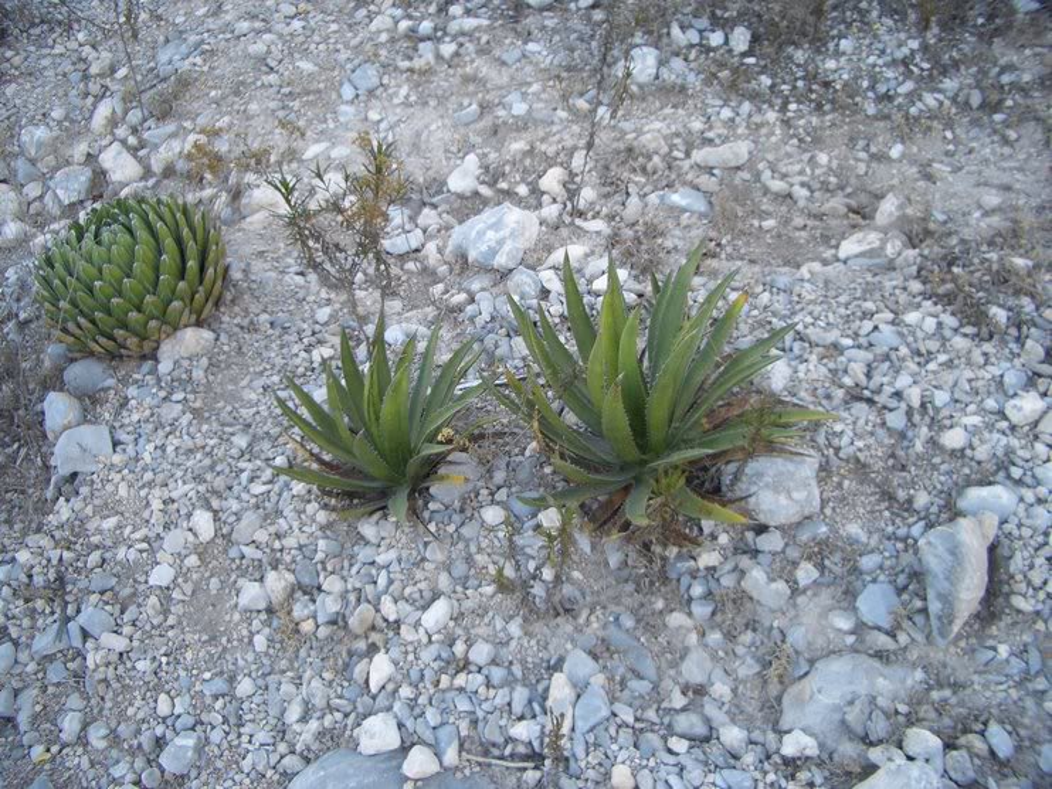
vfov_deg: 40.7
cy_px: 394
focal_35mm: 35
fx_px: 1064
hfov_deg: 52.6
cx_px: 526
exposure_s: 1/100
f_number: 2.6
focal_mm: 5.8
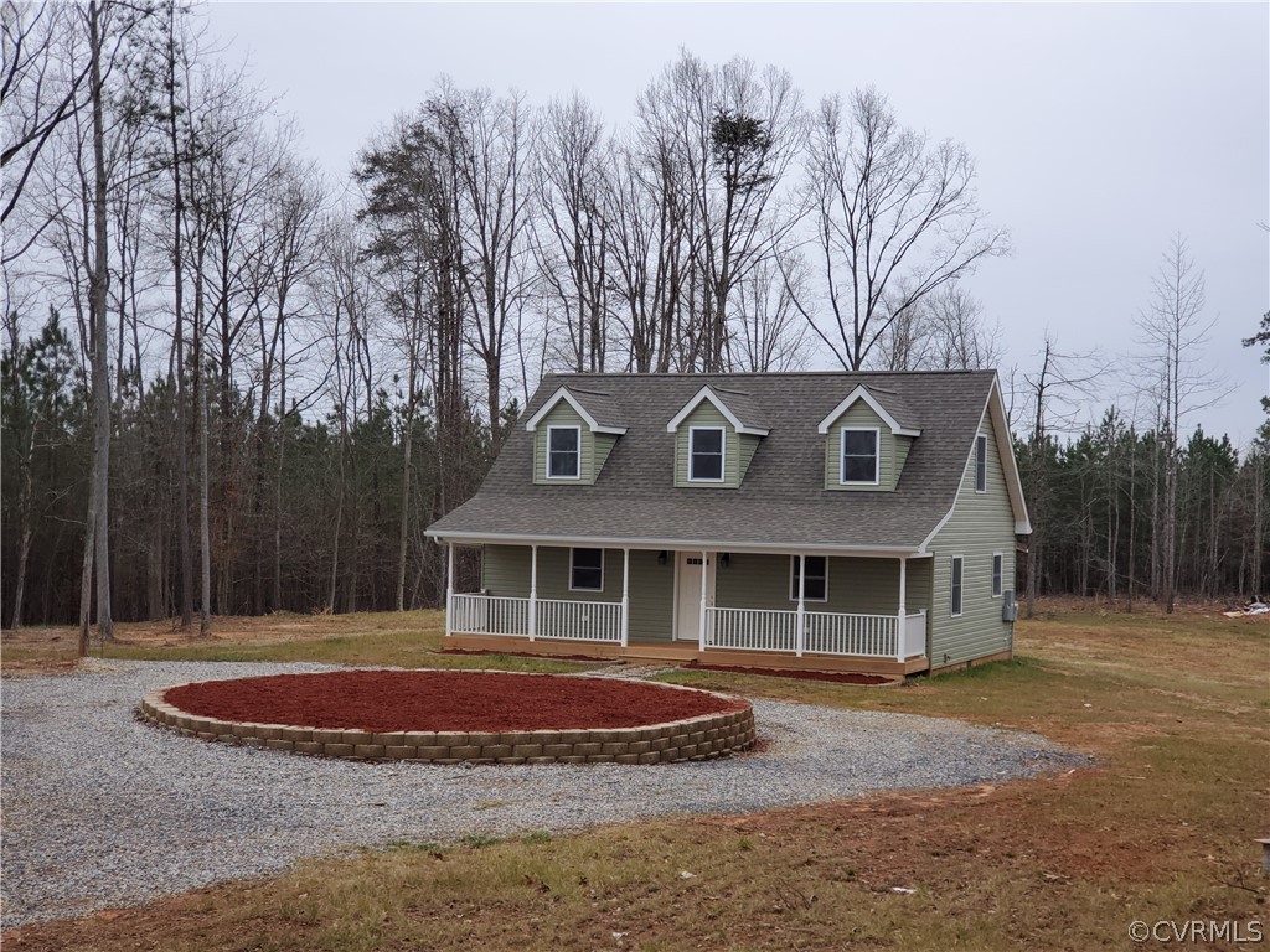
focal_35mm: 52
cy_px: 476
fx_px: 1908
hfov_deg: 36.8
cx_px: 635
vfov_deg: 28.0
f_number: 2.4
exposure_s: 1/60
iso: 50
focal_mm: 6
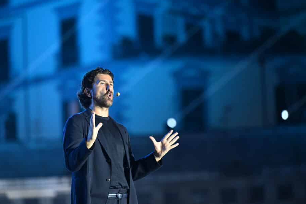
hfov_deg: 9.1
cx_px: 139
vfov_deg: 6.1
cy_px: 102
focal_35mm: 226
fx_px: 1921
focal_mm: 200
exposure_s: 1/160
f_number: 3.2
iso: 3200
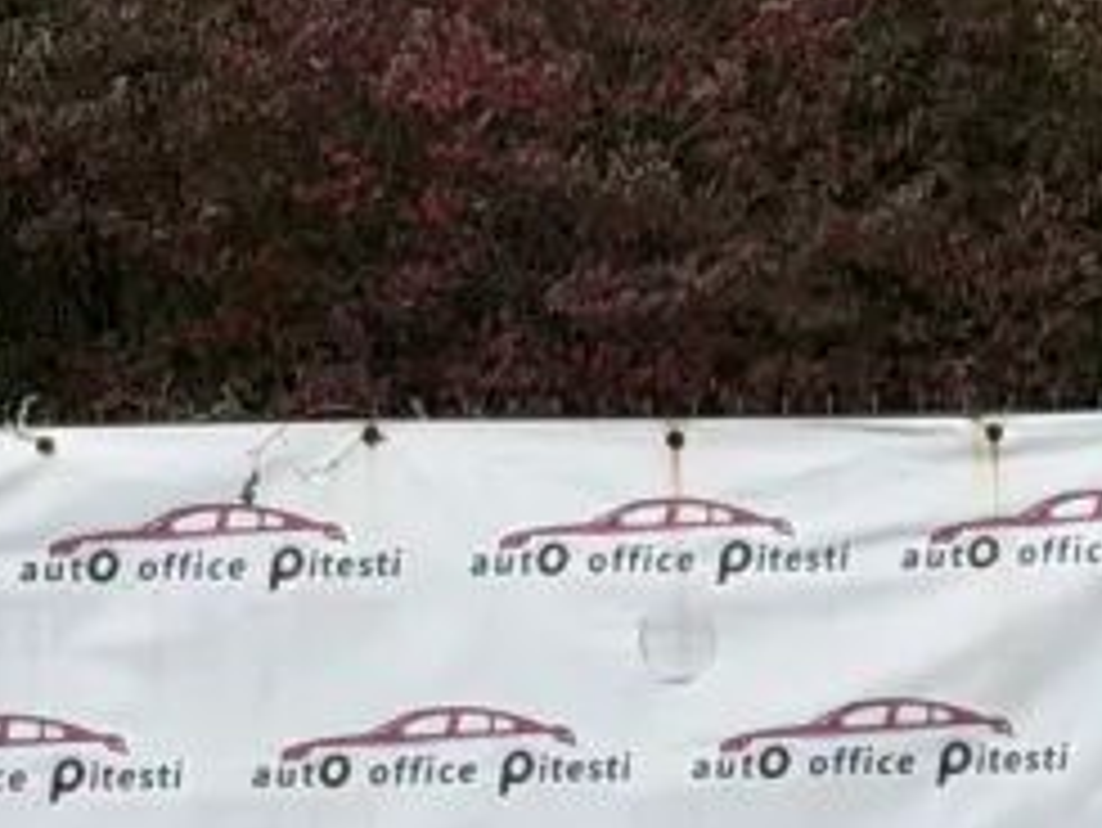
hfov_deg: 7.0
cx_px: 1187
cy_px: 1512
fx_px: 8982
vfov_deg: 5.2
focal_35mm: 282
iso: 64
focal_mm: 6.76
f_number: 1.78
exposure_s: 1/2208
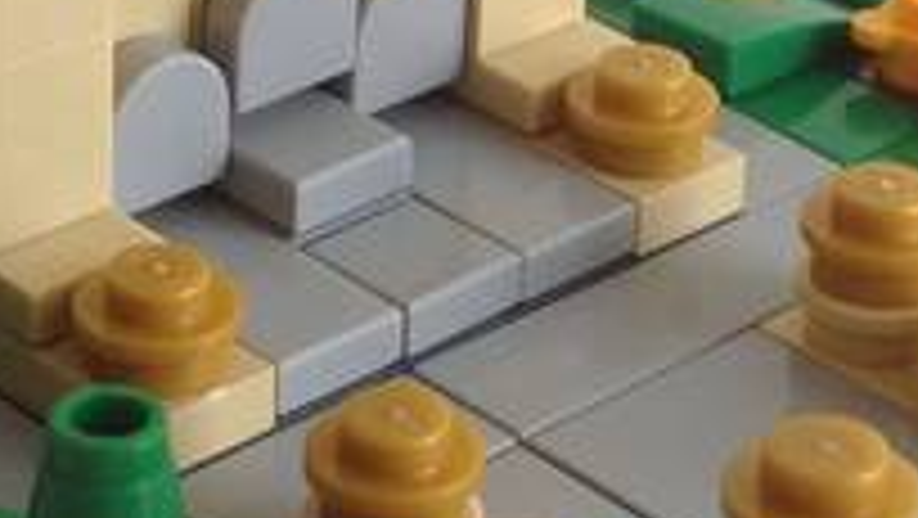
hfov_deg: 12.8
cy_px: -212
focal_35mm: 168
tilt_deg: -24.6
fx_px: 4092
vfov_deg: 7.1
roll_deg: -4.9
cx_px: 423
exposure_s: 1/40
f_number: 2.4
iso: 50
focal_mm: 4.28
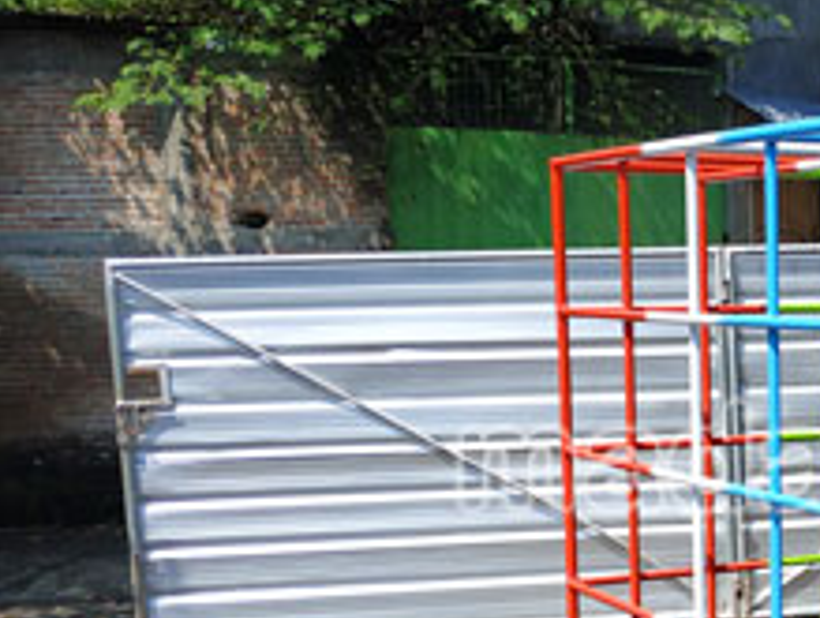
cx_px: 865
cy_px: 524
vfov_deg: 20.7
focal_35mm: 70
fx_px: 1661
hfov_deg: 26.0
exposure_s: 1/1783
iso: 125
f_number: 1.9
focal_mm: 3.94
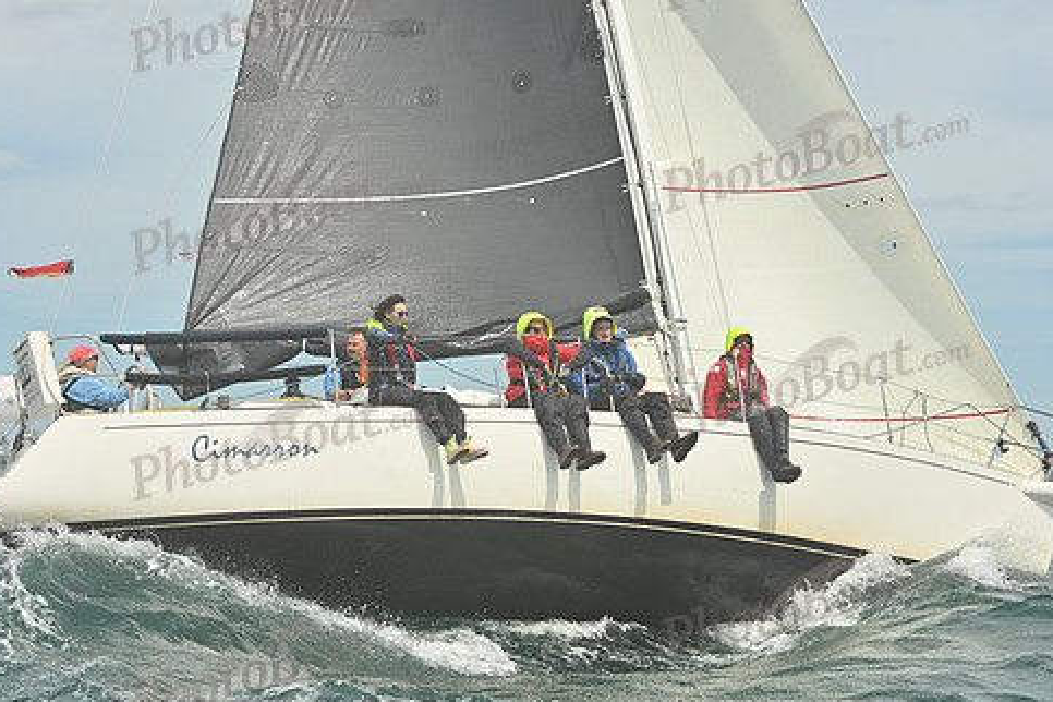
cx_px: 552
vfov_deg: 16.3
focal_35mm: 84
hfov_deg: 24.2
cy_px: 300
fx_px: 2457
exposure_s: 1/1250
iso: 320
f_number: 11
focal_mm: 70
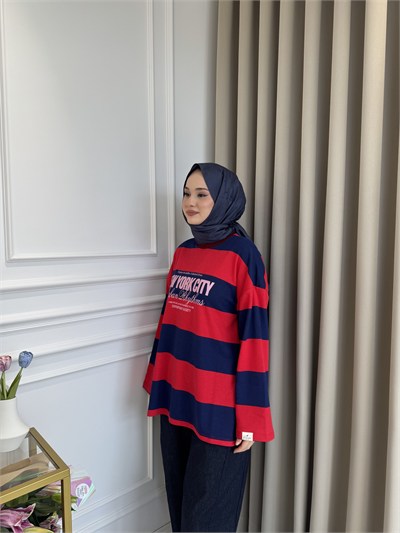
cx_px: 200
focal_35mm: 24
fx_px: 370
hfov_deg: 56.8
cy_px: 266
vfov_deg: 71.6
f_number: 1.78
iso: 64
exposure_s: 1/121
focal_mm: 6.76
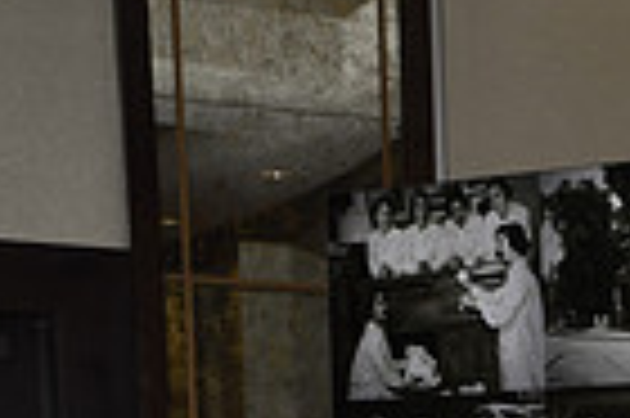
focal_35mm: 133
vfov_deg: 9.7
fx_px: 2325
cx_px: 1292
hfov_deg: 13.2
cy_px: 771
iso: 200
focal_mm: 32
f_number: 5
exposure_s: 1/60
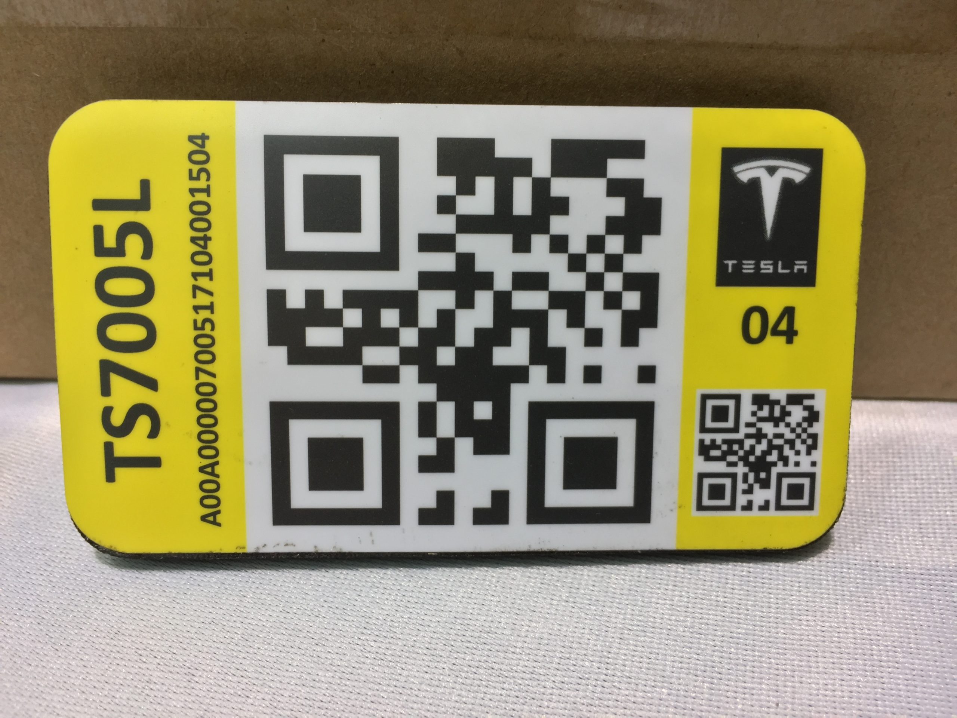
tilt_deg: -36.8
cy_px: 359
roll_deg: -1.3
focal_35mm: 29
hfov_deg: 61.7
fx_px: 802
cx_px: 478
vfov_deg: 48.2
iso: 40
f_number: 2.2
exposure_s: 1/30
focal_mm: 4.15
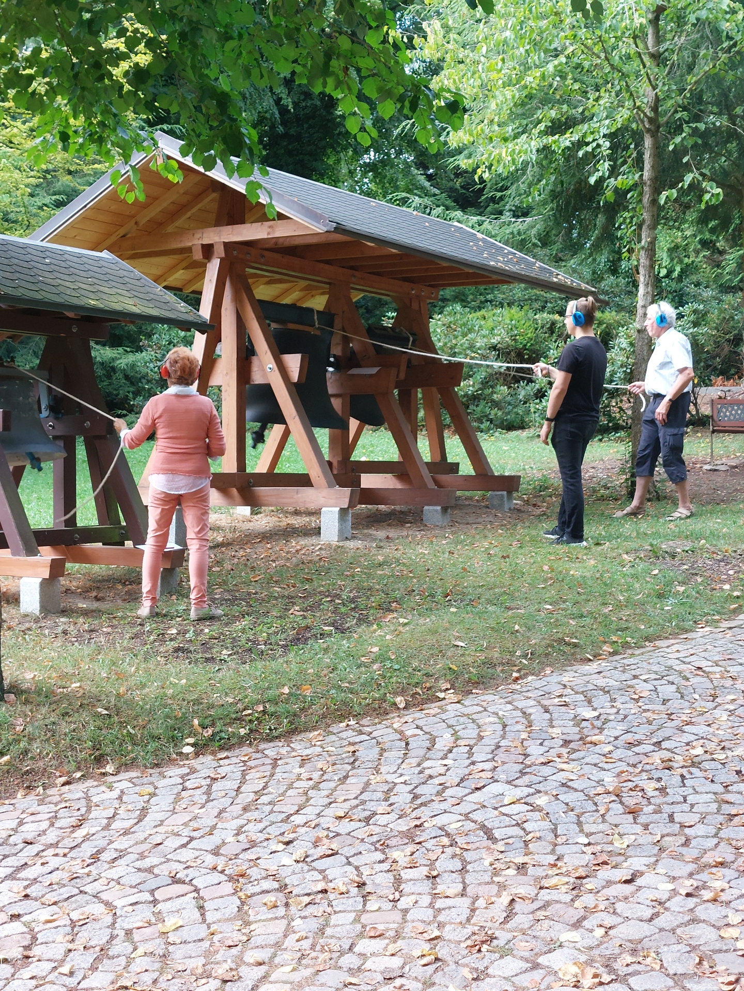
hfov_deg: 54.9
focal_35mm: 25
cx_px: 372
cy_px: 496
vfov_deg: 69.4
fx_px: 716
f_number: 1.8
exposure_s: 1/100
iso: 50
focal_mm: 5.23
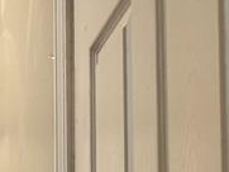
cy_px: 347
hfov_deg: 12.2
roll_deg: -0.3
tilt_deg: +2.2
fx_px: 900
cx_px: -276
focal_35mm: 136
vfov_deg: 10.1
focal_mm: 6.76
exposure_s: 1/60
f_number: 1.78
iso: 160
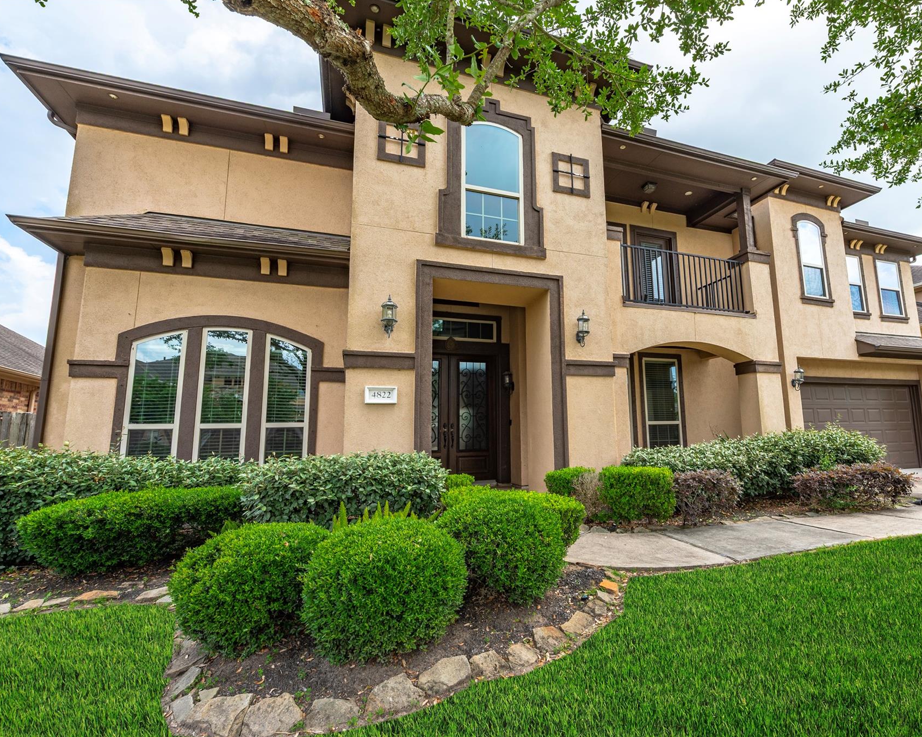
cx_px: 524
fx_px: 464
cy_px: 367
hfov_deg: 89.1
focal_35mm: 17
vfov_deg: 77.0
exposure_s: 1/80
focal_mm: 15
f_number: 11
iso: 100
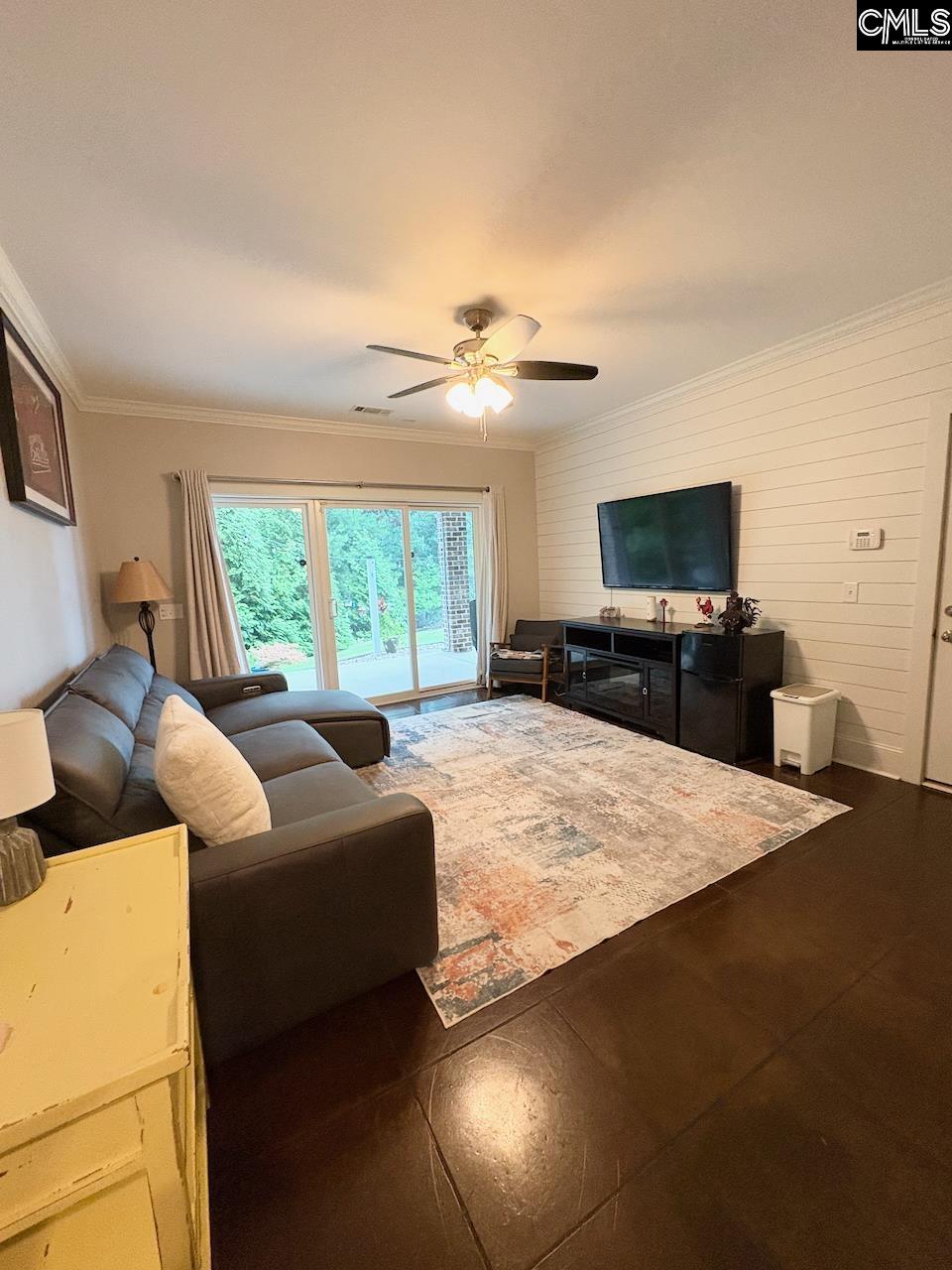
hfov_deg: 85.7
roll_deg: +2.3
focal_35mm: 14
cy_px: 635
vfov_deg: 102.1
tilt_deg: -7.3
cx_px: 476
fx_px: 513
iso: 500
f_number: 2.2
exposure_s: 1/60
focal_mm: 2.22
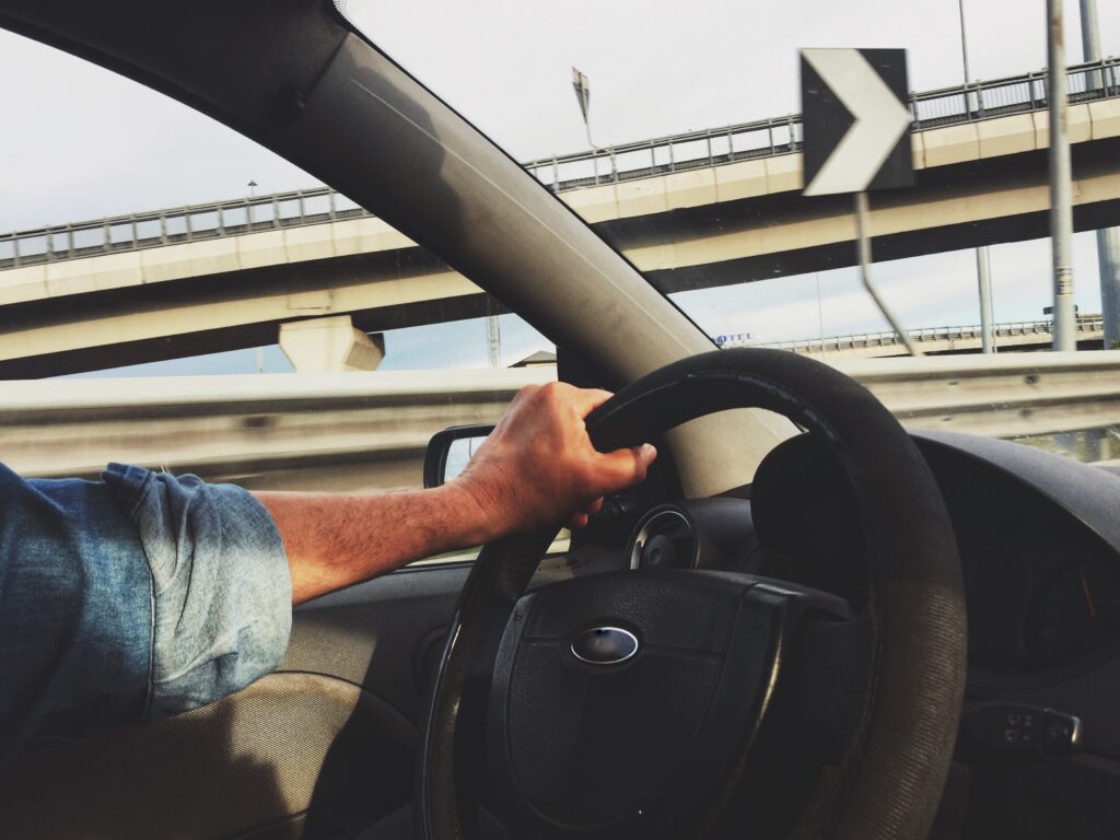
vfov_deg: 48.2
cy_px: 420
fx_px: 938
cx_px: 560
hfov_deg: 61.7
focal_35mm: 29
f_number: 2.2
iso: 32
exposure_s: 1/341
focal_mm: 4.15
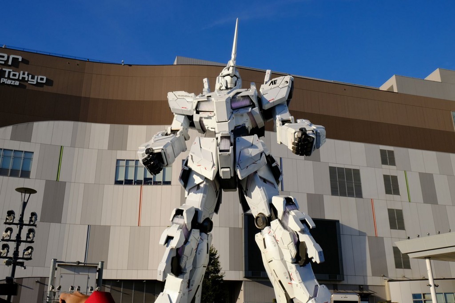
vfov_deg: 36.9
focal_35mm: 36
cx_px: 228
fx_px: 455
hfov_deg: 53.1
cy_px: 152
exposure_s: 1/180
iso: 400
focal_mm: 24.3
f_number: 18
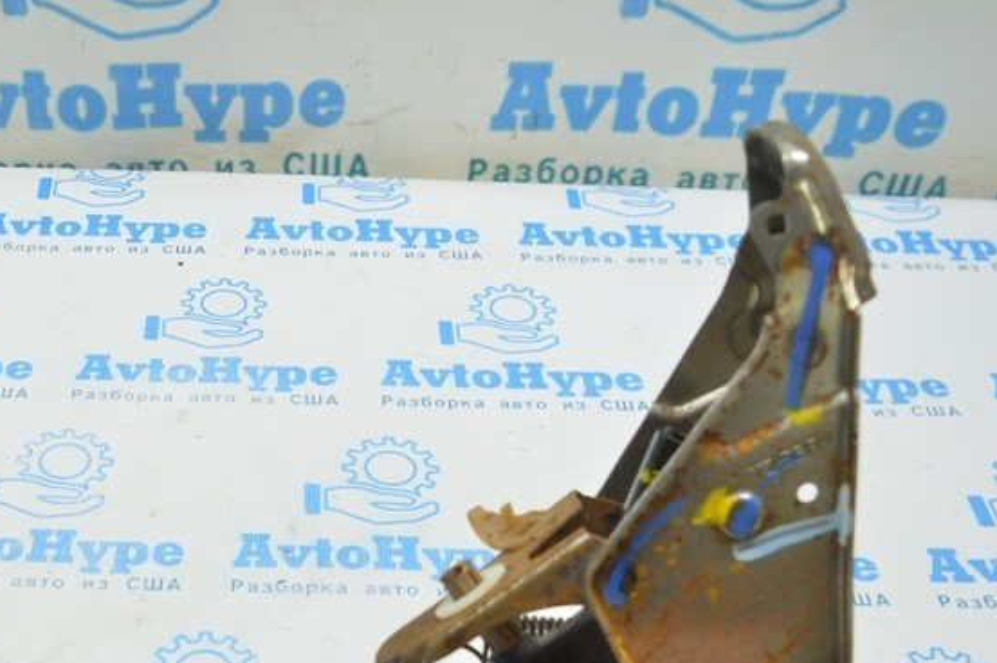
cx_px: 206
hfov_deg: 38.2
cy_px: 583
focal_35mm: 50
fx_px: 1384
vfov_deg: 26.2
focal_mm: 18
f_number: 3.5
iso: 400
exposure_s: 1/60
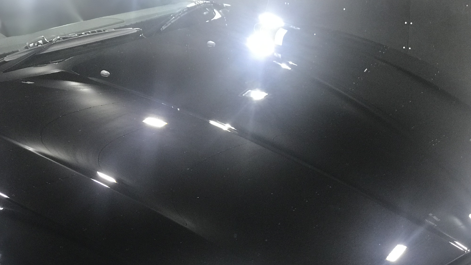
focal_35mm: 63
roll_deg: +2.1
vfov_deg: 19.1
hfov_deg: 33.3
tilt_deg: -24.3
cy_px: 167
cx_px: 238
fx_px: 787
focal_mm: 6.6
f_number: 2.8
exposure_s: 1/60
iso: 400
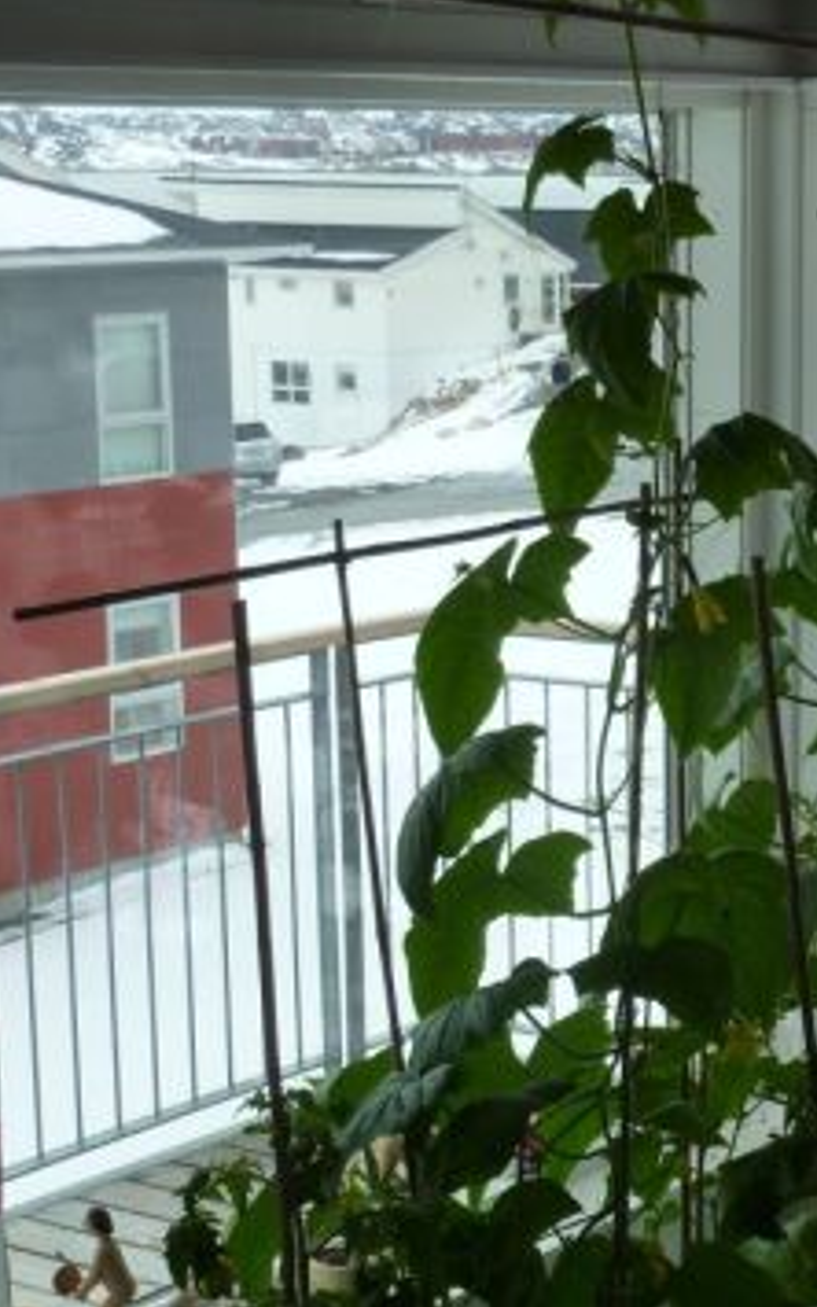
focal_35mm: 86
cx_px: 791
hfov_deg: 15.0
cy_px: 887
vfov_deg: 24.0
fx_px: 3063
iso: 125
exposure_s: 1/400
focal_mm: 7.9
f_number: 4
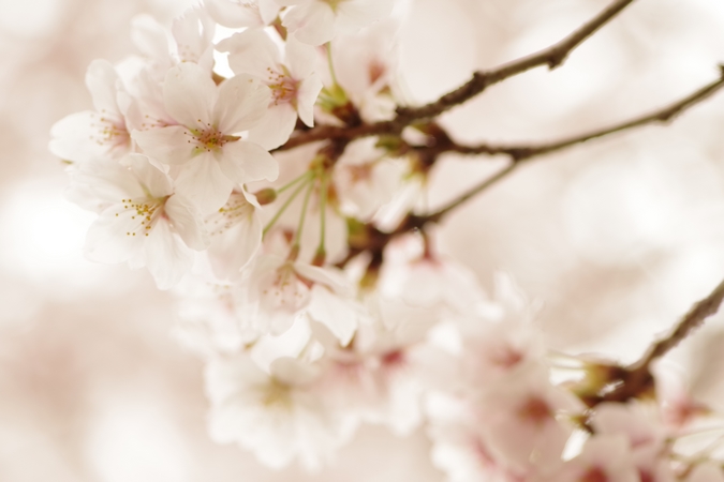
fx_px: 3016
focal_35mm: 150
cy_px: 241
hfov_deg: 13.7
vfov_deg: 9.1
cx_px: 362
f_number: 3.5
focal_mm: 100
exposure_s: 1/160
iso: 400
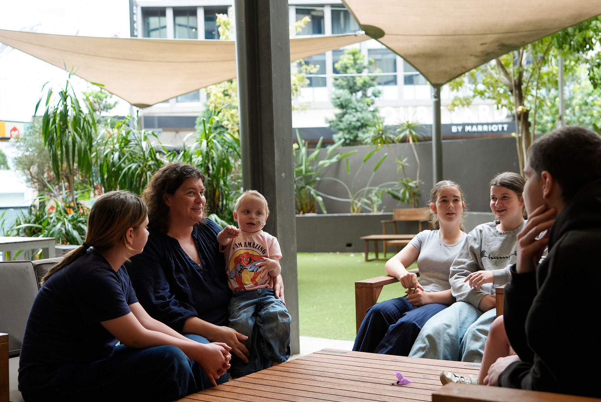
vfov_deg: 30.6
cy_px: 197
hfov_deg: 44.4
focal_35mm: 44
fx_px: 735
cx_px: 340
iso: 400
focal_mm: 35
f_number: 2.8
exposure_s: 1/320
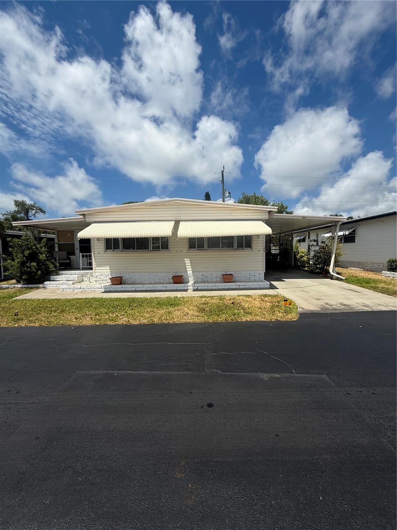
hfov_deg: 85.7
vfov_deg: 102.1
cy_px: 265
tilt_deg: -3.1
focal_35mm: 14
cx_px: 198
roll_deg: +1.1
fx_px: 214
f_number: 2.2
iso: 50
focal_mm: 2.22
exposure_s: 1/3891
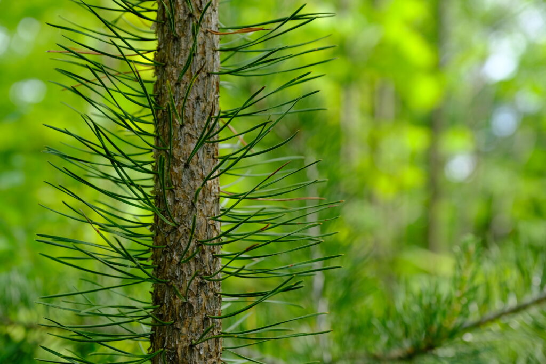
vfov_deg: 16.5
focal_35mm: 83
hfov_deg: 24.5
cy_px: 182
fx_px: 1259
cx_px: 273
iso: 400
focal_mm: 55
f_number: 4
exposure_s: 1/300
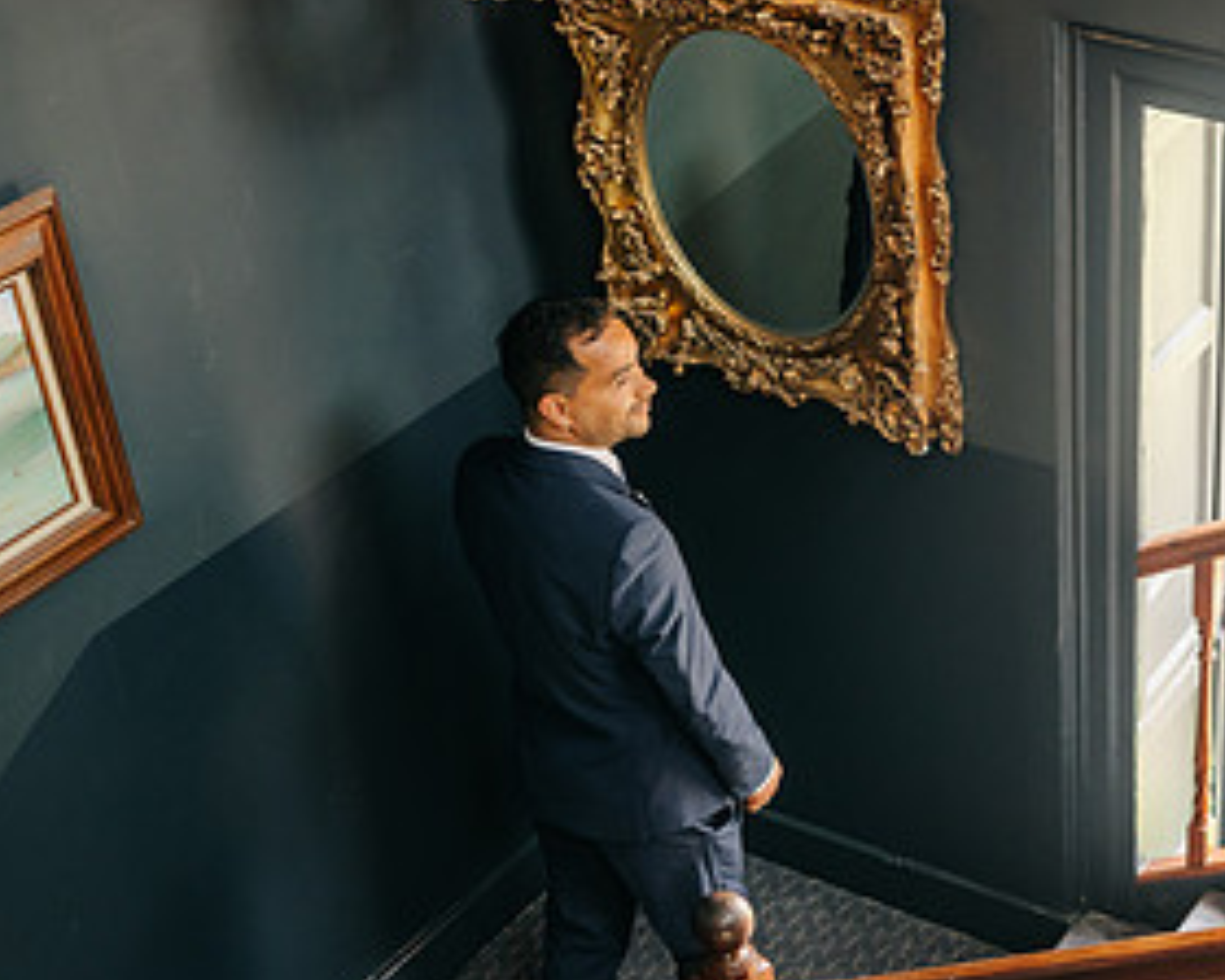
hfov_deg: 26.3
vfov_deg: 22.2
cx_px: 1177
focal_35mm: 69
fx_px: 2502
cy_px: 553
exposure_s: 1/250
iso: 400
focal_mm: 35
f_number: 2
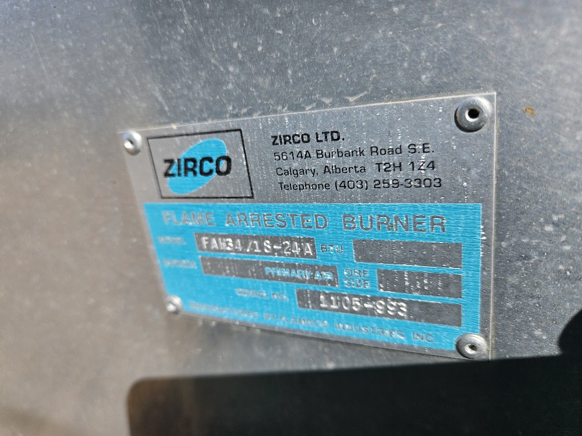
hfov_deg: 73.9
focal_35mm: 23
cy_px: 218
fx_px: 387
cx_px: 291
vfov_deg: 58.9
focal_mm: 5.4
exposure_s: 1/1105
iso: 25
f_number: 1.8
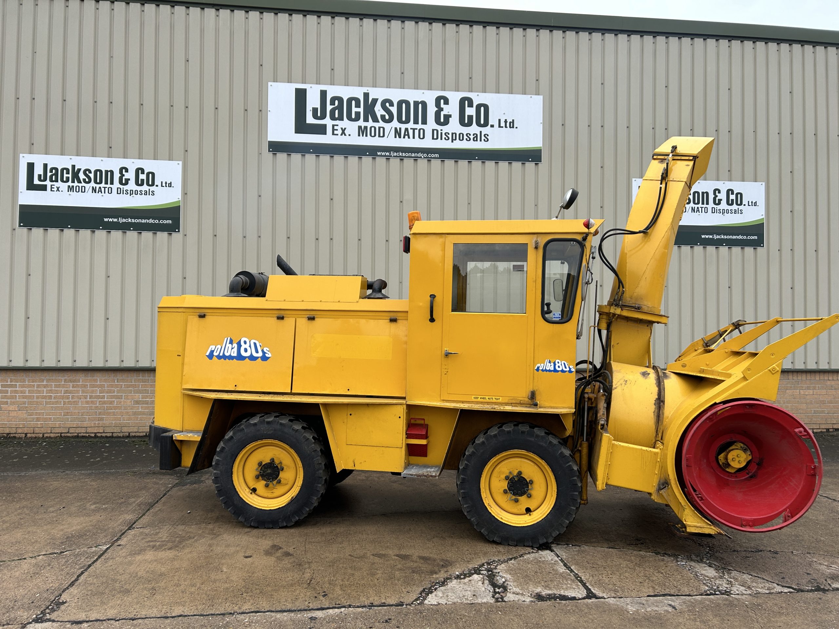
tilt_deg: +1.4
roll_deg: -1.8
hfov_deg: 67.3
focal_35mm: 26
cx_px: 420
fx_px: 630
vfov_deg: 53.1
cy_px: 314
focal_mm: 5.7
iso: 50
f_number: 1.5
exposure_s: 1/1183
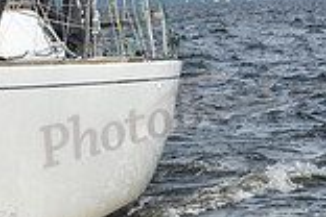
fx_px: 2363
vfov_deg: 5.3
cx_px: -67
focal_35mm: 261
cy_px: 34
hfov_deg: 7.8
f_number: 8
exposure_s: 1/1250
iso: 320
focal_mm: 70
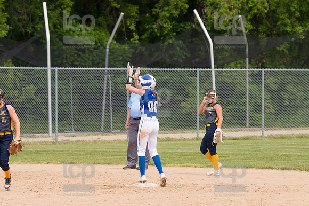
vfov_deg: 5.0
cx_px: 154
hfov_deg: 7.4
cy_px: 103
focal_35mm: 277
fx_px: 2376
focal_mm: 185
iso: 320
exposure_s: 1/1600
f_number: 5.6
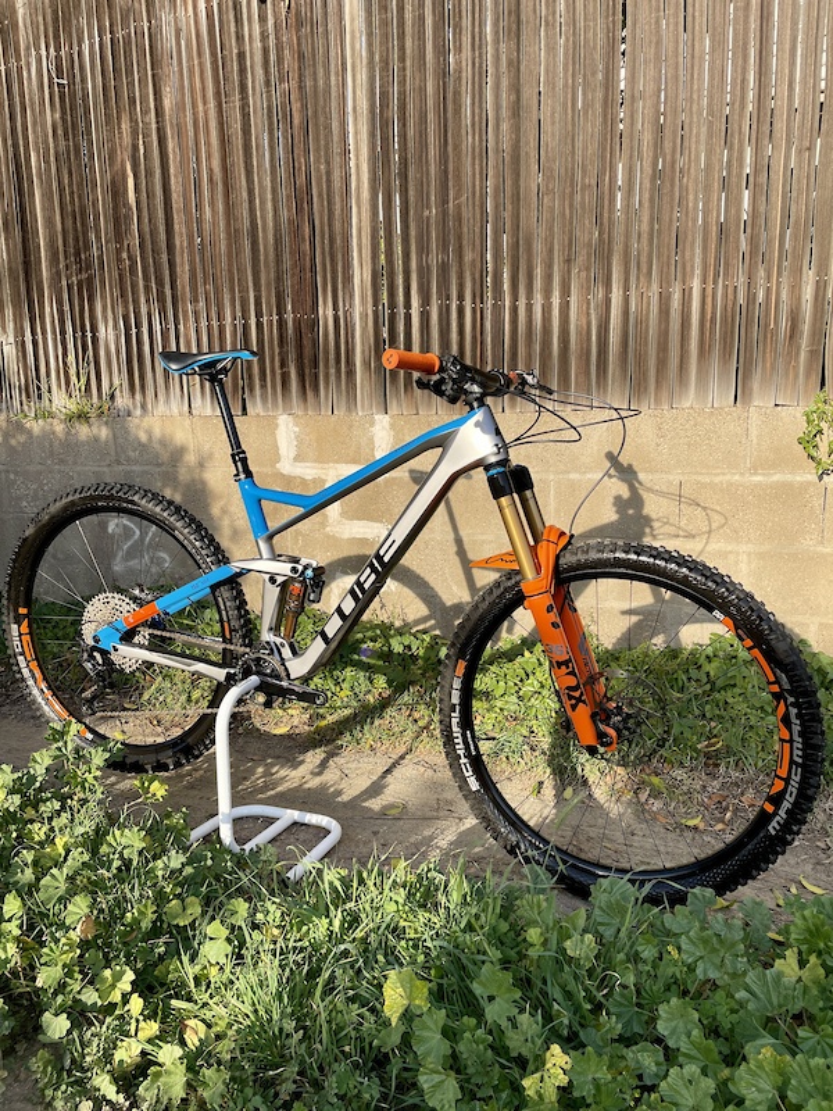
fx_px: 834
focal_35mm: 26
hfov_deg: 53.1
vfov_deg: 67.3
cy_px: 556
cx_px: 416
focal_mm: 4.2
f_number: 1.6
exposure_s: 1/1114
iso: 32
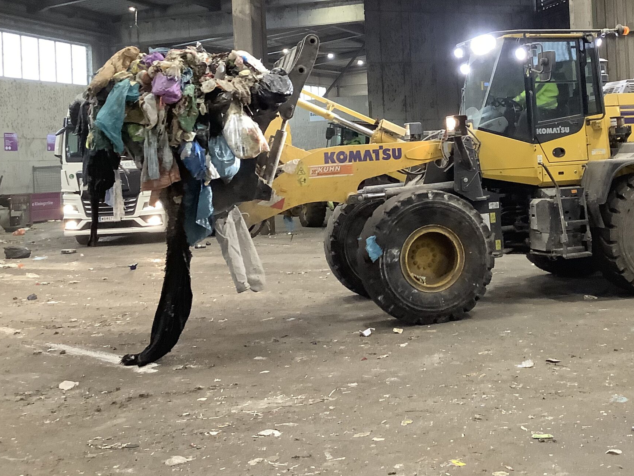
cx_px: 445
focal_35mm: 46
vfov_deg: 31.1
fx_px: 843
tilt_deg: +0.2
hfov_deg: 40.5
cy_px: 139
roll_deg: +2.6
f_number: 2.4
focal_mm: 3.3
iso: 320
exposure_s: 1/50
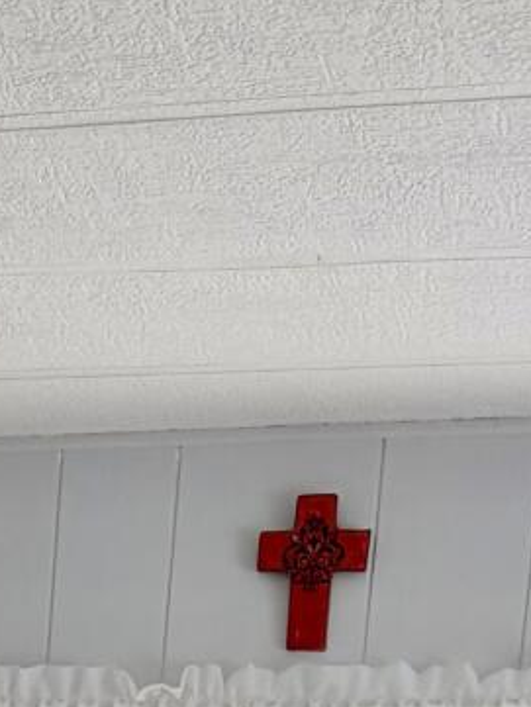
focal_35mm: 144
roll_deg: -2.3
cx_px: -345
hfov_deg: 9.9
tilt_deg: -12.6
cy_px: 1827
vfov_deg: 11.0
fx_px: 2943
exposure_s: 1/122
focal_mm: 5.96
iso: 50
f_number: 1.6
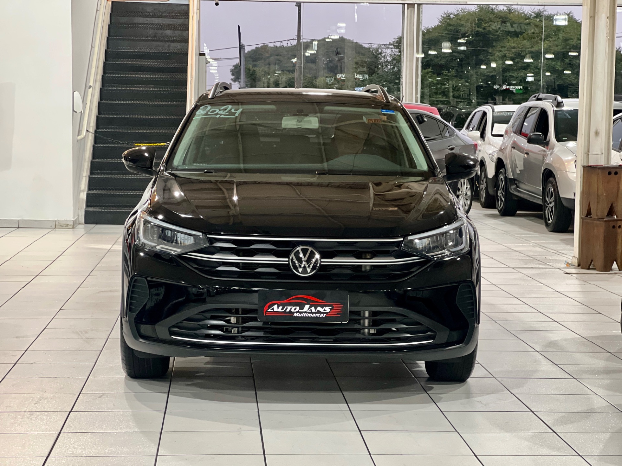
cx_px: 311
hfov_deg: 25.3
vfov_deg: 19.1
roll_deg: -0.1
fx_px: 1384
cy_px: 233
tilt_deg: -4.5
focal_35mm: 77
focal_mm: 9
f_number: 2.8
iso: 400
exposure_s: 1/30
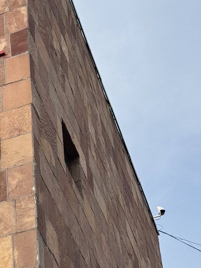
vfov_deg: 17.9
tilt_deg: +45.9
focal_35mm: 110
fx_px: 851
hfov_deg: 13.2
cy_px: 127
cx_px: -24
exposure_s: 1/1524
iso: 64
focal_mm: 6.76
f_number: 1.78
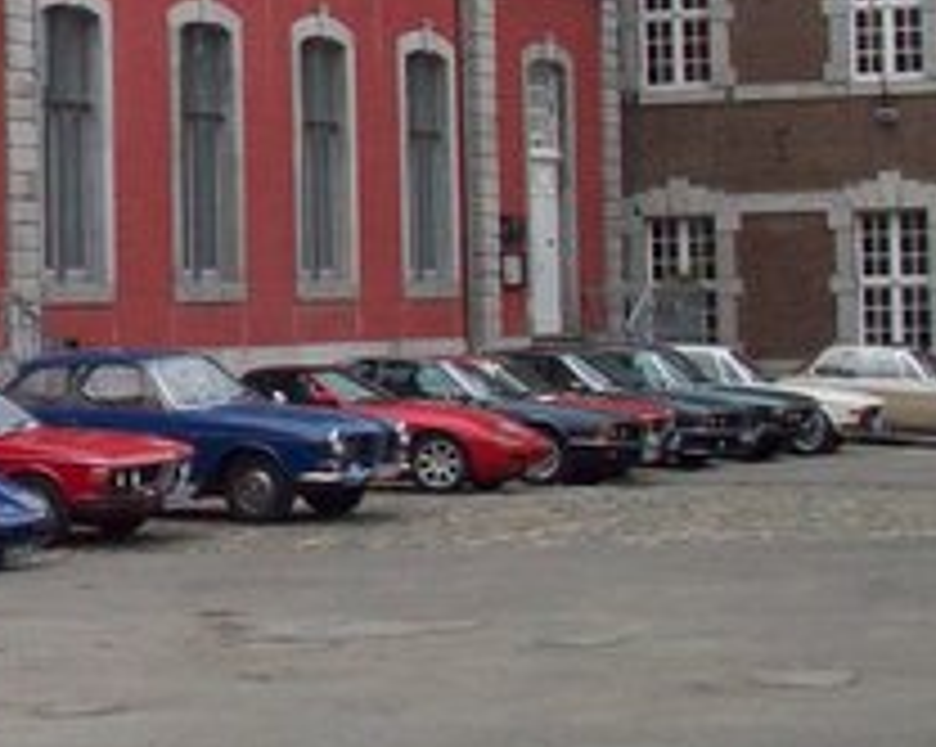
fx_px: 3847
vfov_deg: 11.0
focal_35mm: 139
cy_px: 104
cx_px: -284
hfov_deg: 13.4
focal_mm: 6.2
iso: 80
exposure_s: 1/522
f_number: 2.8
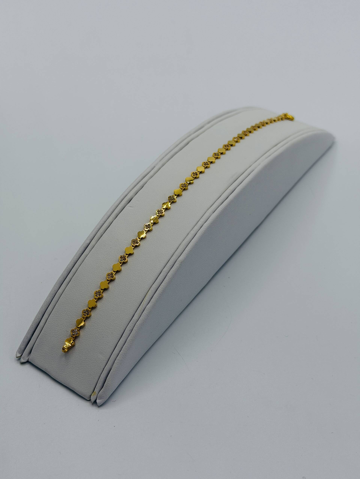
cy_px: 240
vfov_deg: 39.7
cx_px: 180
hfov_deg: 30.3
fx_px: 666
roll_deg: -1.9
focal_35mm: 48
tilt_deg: -44.8
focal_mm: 6.76
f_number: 1.78
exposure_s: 1/3891
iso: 64
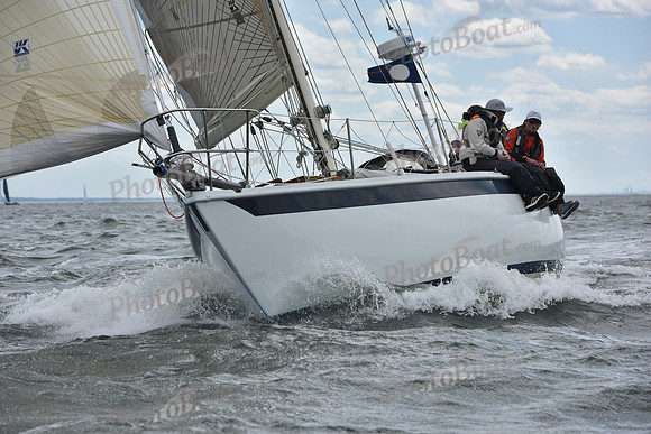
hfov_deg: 11.4
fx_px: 3256
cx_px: 326
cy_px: 217
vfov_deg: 7.6
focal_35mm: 180
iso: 320
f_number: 8
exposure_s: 1/1250
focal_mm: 180
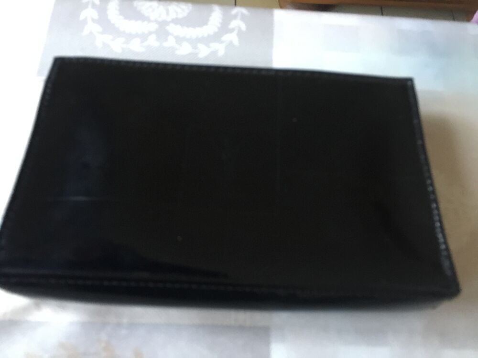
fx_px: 400
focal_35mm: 29
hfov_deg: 61.7
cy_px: 179
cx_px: 239
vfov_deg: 48.2
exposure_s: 1/8
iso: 160
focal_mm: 4.15
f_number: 2.2
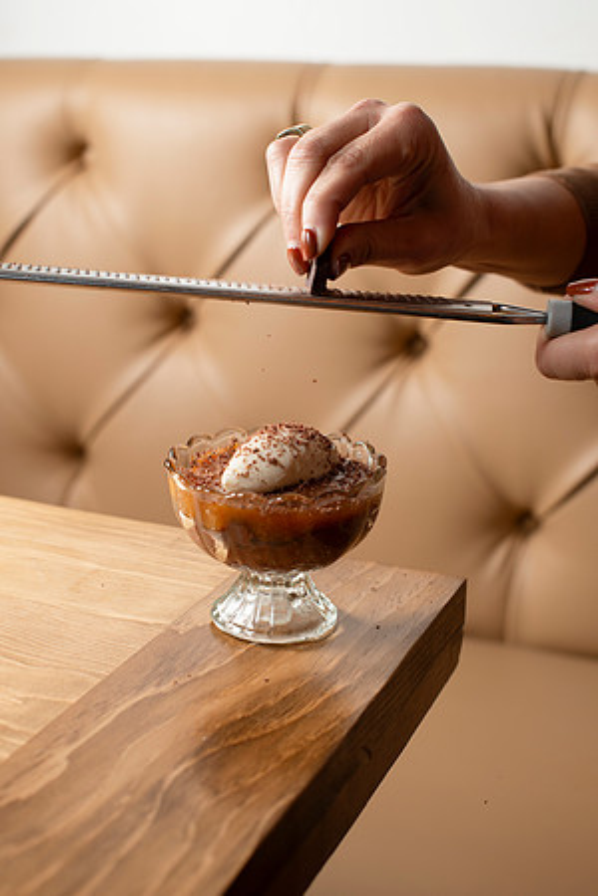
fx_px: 1246
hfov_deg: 27.0
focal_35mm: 50
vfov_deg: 39.6
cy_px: 448
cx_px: 299
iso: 200
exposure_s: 1/100
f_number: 5
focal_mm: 50
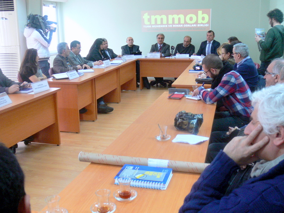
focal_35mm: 39
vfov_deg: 36.8
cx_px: 142
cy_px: 106
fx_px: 320
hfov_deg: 47.9
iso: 200
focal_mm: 8.2
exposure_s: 1/10
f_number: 2.8
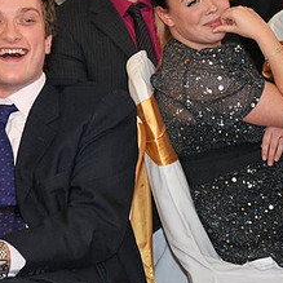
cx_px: 78
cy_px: 44
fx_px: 2183
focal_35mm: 236
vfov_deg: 7.4
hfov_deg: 7.4
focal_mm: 70
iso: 500
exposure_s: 1/200
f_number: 4
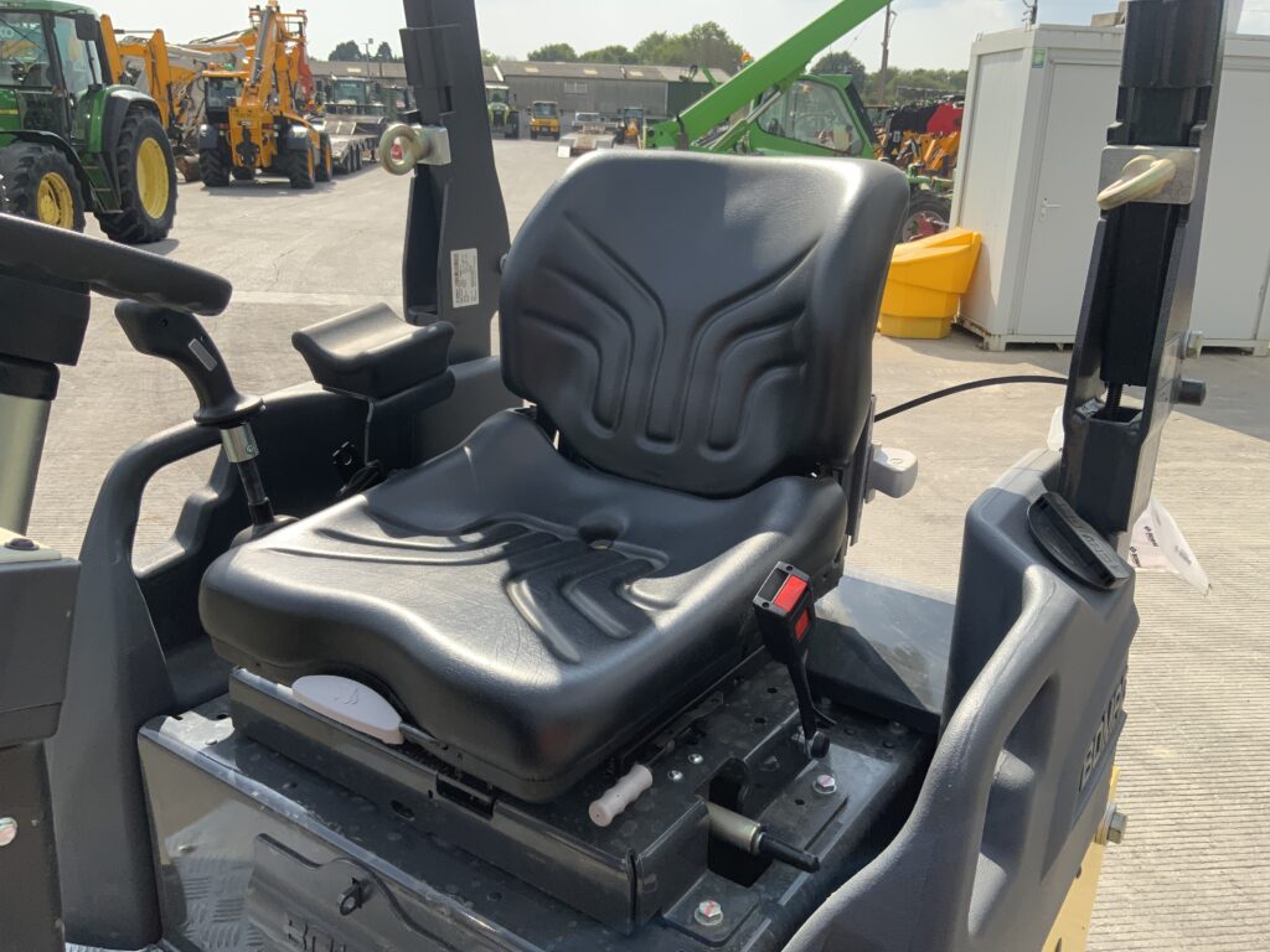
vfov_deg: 48.2
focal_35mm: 29
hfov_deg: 61.7
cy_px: 476
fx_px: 1064
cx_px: 635
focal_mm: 3
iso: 16
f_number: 1.8
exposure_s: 1/1076
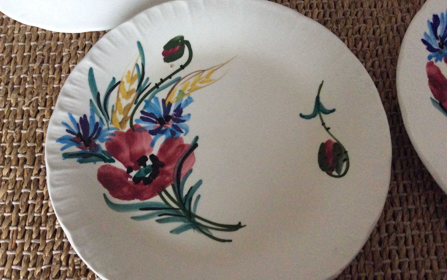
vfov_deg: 37.2
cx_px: 223
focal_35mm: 34
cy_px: 161
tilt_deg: -71.5
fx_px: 414
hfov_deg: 56.7
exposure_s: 1/25
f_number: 2.4
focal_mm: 3.3
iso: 320
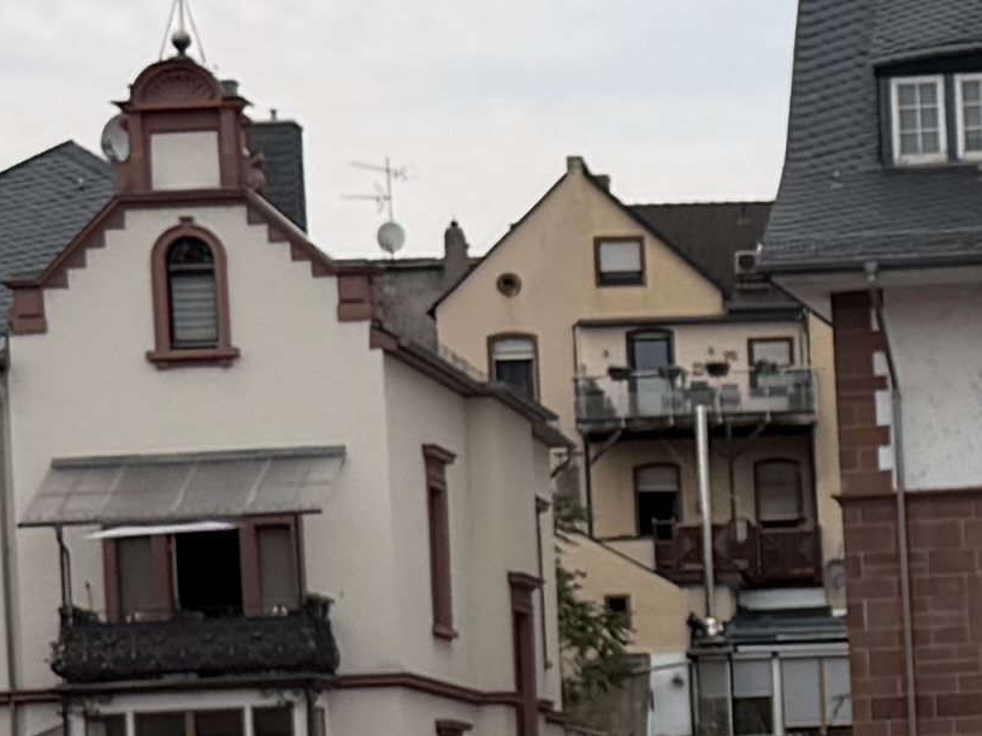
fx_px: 4766
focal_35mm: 168
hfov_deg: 11.4
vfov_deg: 8.7
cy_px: 921
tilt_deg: -0.6
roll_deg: +3.8
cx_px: 1324
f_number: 1.78
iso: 80
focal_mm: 6.76
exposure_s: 1/3425
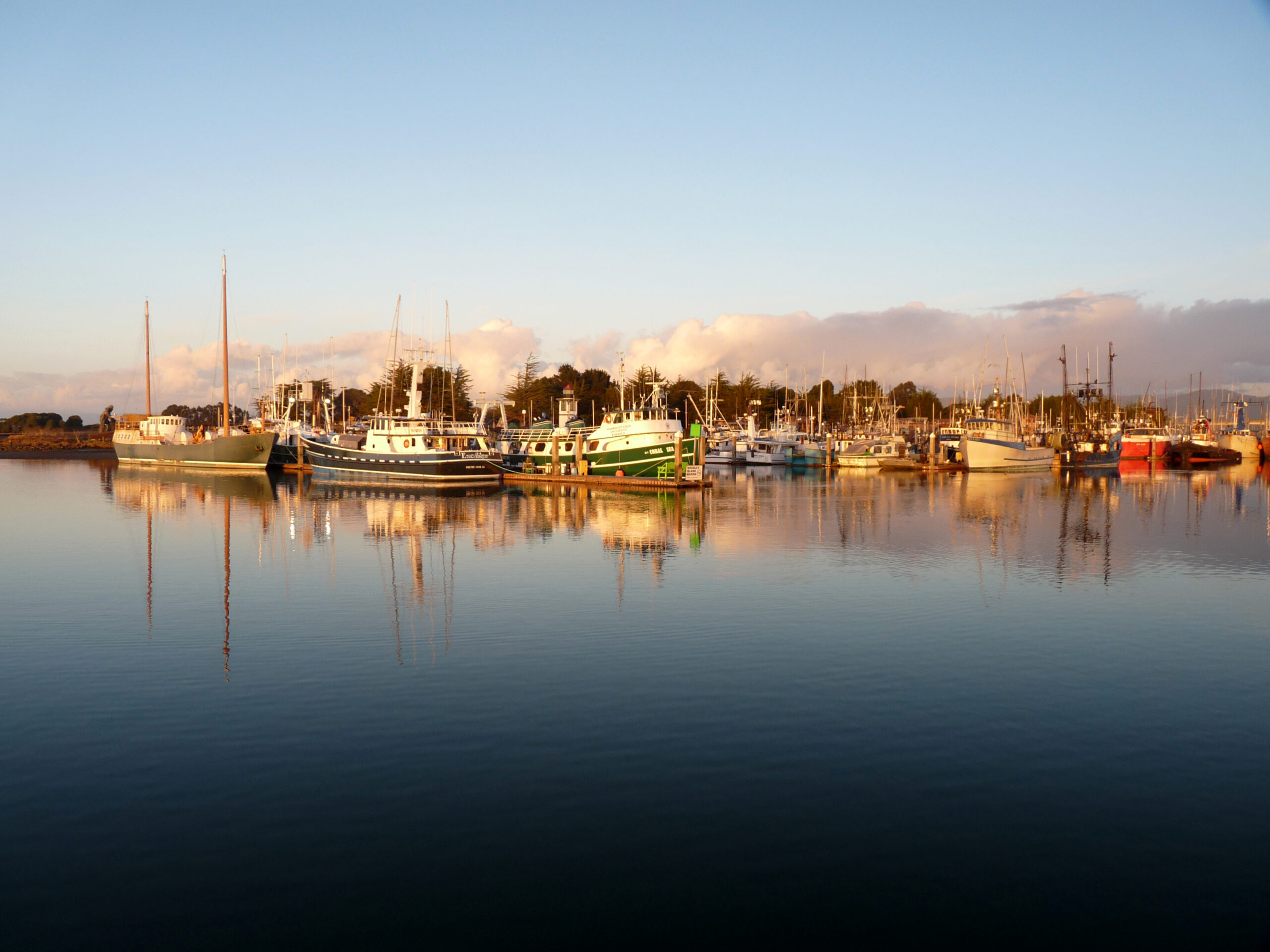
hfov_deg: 58.4
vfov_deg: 45.4
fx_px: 1137
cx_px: 635
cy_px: 476
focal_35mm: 31
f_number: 3
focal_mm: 5.4
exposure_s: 1/80
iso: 100
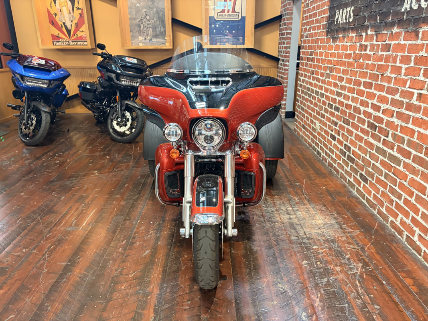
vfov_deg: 53.1
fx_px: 321
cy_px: 160
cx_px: 214
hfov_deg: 67.3
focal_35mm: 26
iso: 320
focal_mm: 5.96
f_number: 1.6
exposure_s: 1/60
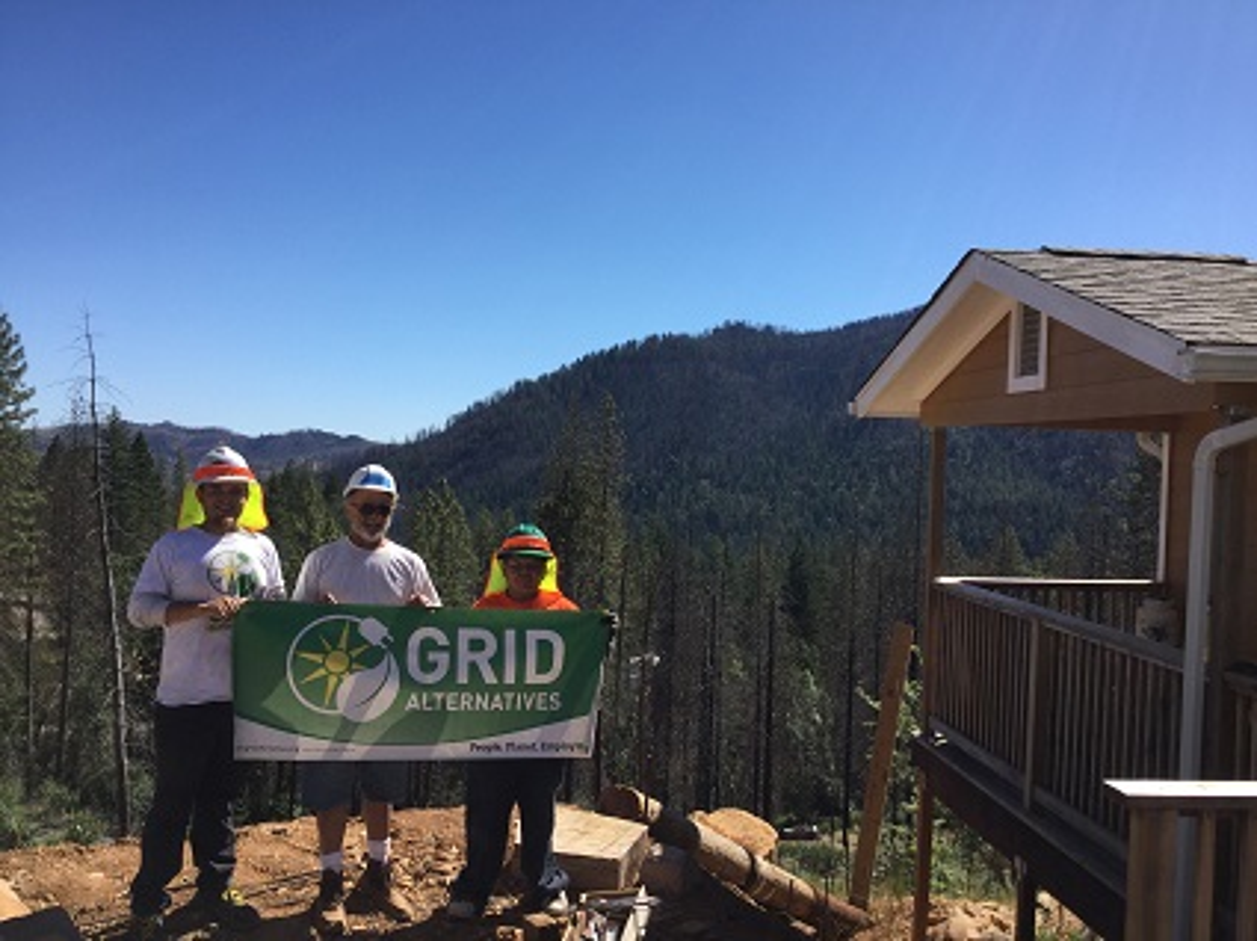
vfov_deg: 45.4
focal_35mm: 31
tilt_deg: -2.1
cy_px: 470
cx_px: 628
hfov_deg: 58.4
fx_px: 1125
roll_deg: -2.8
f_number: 2.4
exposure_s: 1/1274
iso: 25
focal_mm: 3.3
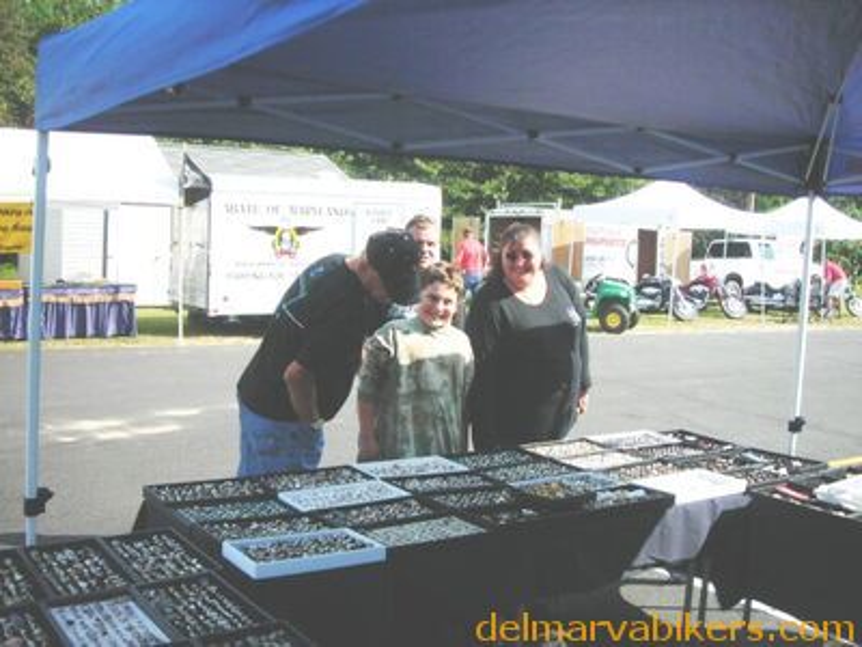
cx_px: 431
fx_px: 946
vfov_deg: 37.7
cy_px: 324
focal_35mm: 38
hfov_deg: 49.0
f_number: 3.2
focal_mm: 6.3
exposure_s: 1/472
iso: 50
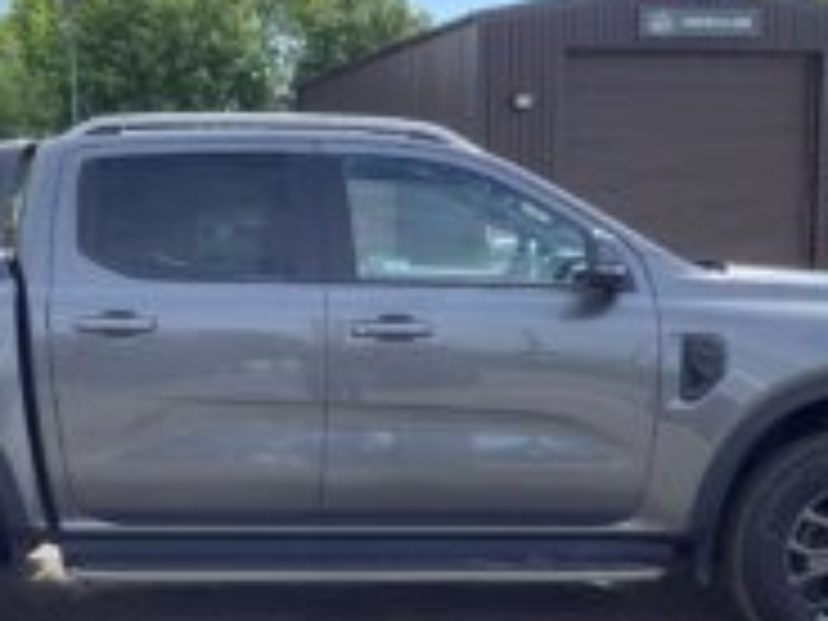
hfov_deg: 32.5
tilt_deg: -11.4
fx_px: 1411
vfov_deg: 24.6
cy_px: 452
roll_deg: +1.7
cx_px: 302
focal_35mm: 59
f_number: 2.4
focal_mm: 3.3
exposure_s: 1/488
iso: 25
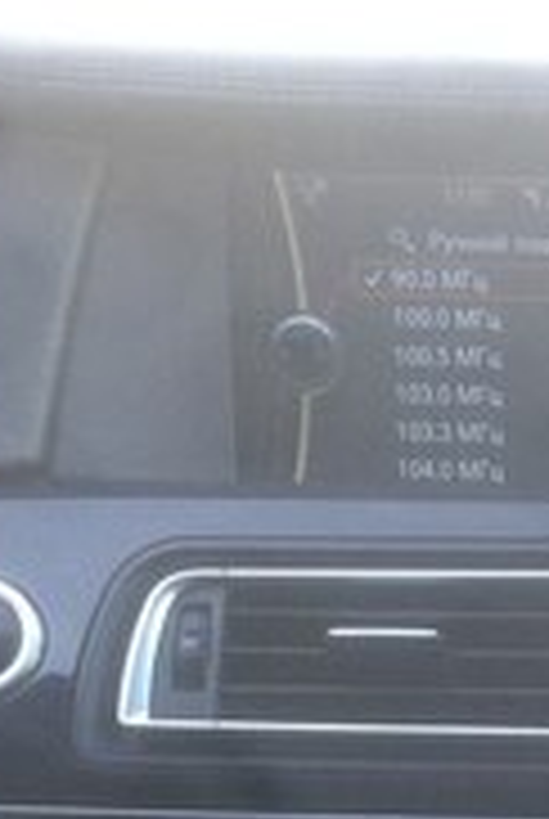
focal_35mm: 82
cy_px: 1098
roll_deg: +0.0
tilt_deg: -33.6
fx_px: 1869
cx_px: 770
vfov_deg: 21.9
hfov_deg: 15.7
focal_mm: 4.15
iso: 64
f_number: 2.2
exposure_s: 1/33
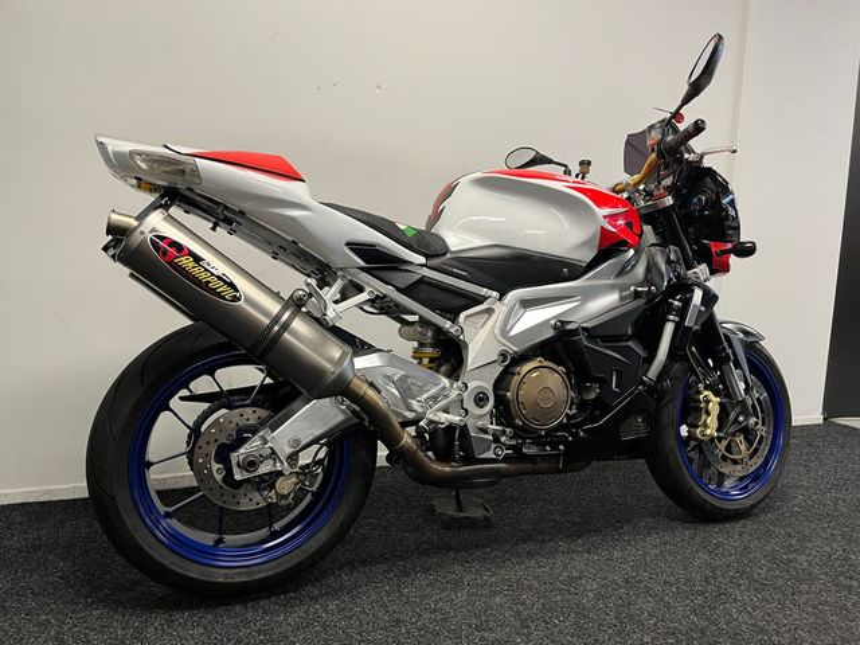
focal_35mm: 26
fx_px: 646
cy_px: 322
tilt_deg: -6.4
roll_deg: -1.5
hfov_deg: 67.3
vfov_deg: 53.1
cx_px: 430
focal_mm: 5.1
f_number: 1.6
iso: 80
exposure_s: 1/50
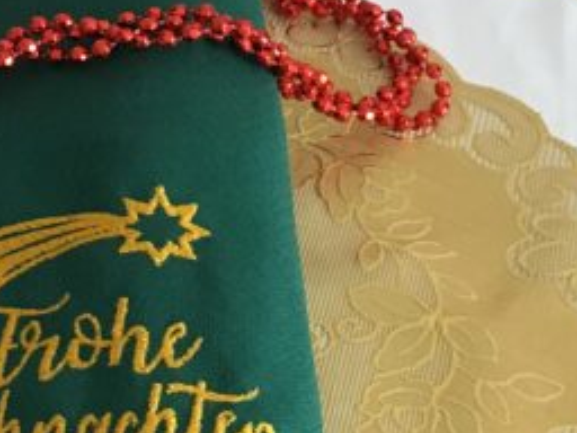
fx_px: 1133
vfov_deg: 21.5
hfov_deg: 27.7
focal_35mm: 68
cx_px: 83
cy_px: 117
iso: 250
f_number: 2.2
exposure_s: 1/33
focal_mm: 4.15
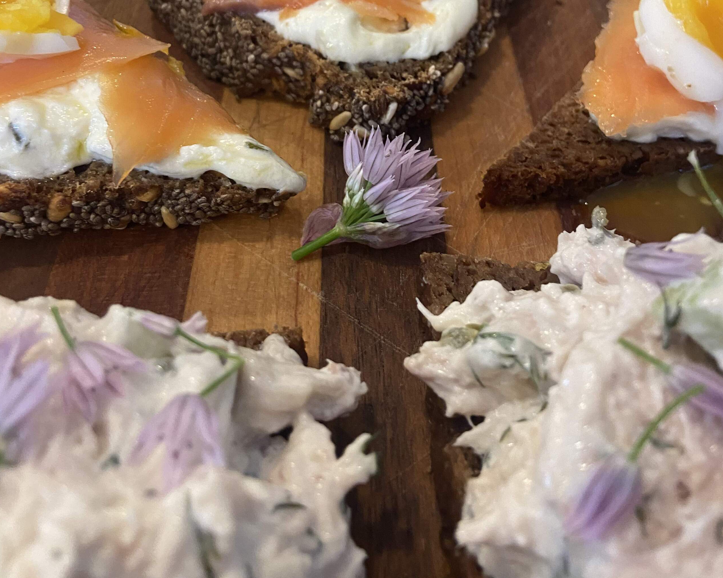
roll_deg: -3.1
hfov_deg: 52.8
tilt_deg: -44.0
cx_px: 360
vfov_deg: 42.3
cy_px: 162
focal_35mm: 34
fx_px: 727
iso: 250
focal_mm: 4.25
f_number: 1.8
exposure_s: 1/60
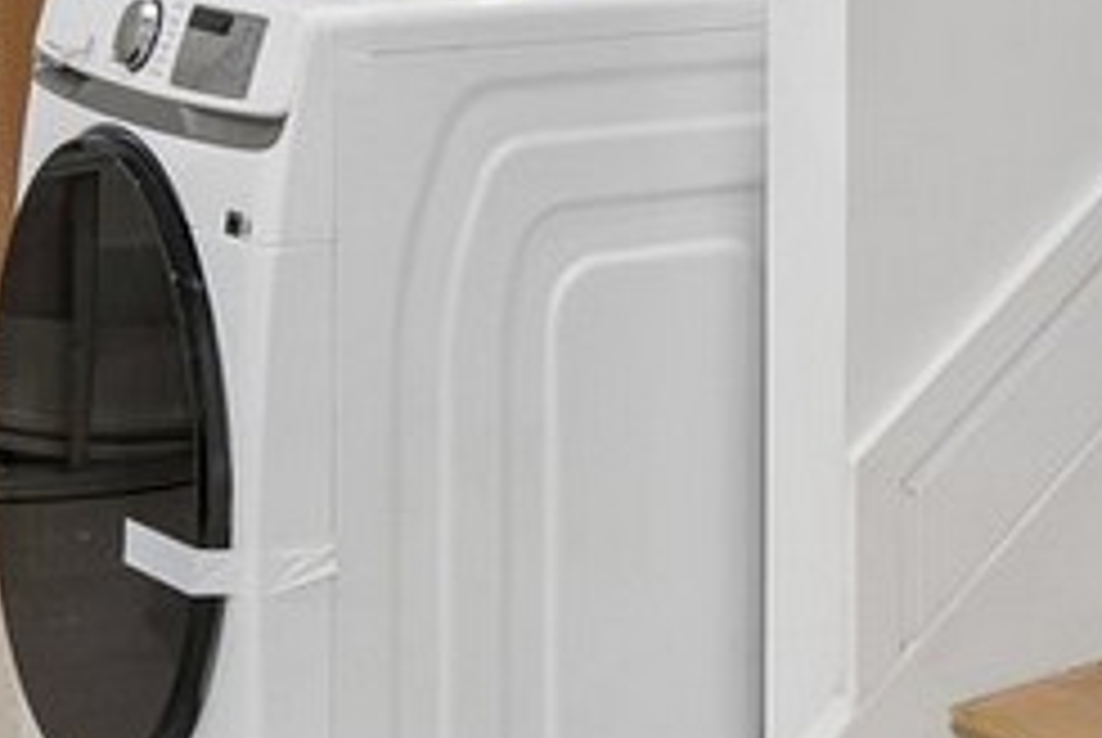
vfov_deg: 14.8
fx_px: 2697
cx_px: 1044
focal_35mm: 88
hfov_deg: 22.4
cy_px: -248
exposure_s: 1/40
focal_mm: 8
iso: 320
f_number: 4
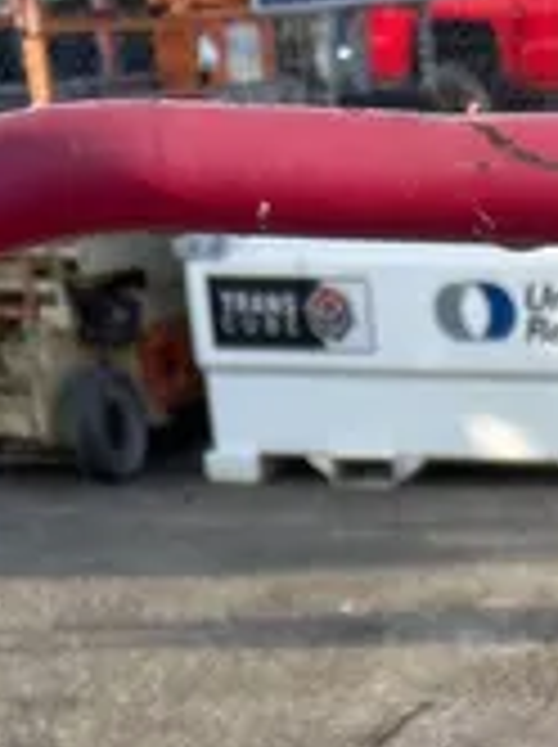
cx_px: 828
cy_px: 1559
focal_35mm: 115
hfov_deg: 12.3
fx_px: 2478
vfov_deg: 14.0
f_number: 1.5
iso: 50
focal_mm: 5.7
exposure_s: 1/1009
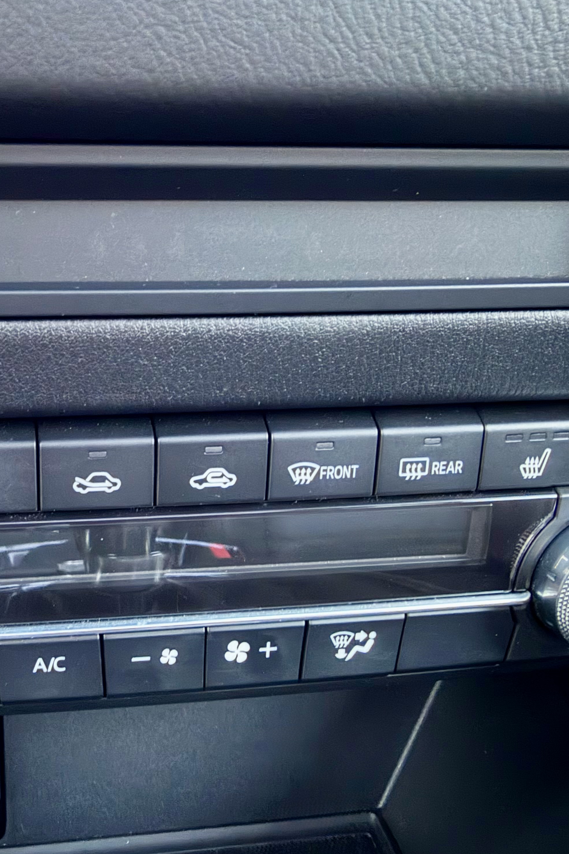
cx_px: 171
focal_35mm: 34
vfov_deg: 55.8
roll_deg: -0.8
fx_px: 806
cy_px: 422
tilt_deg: -26.4
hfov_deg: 38.3
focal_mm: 2.22
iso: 400
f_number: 2.2
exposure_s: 1/8
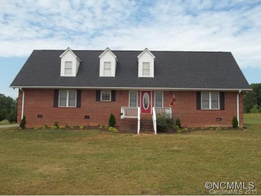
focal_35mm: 32
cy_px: 98
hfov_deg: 56.8
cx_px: 130
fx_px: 241
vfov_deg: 44.2
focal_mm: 5.7
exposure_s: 1/125
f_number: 8.8
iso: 64
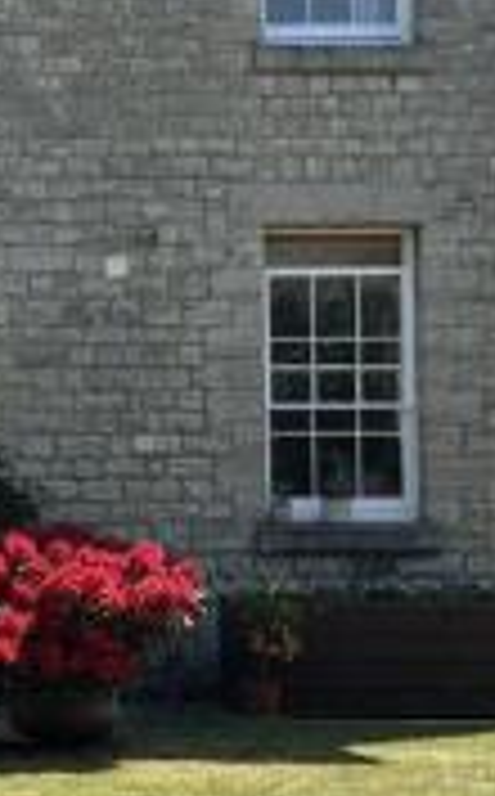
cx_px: -88
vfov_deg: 24.7
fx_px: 1821
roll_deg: +0.0
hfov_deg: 15.0
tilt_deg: +4.2
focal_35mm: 84
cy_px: 420
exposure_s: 1/2155
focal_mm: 6.86
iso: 80
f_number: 1.78
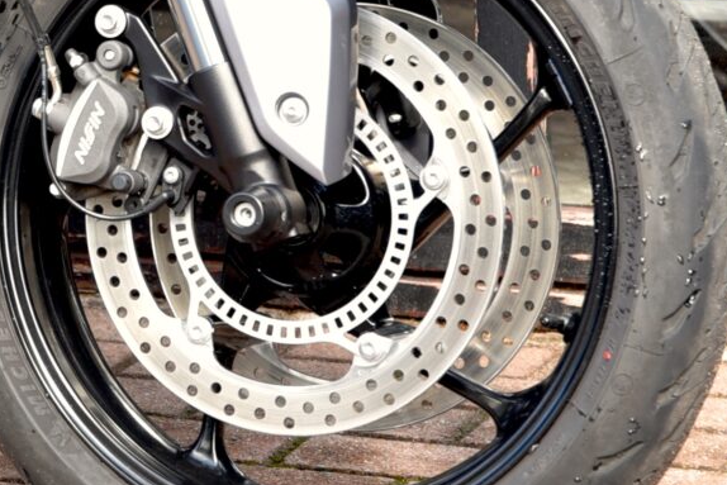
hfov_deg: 6.5
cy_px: -312
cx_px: -512
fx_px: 6302
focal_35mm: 312
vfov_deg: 4.4
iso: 100
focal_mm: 70
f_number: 4
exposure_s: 1/60
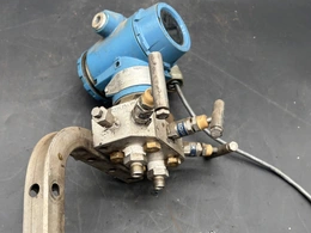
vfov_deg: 35.8
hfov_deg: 46.7
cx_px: 134
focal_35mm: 40
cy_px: 145
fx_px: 359
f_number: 1.6
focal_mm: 5.96
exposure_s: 1/121
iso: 40
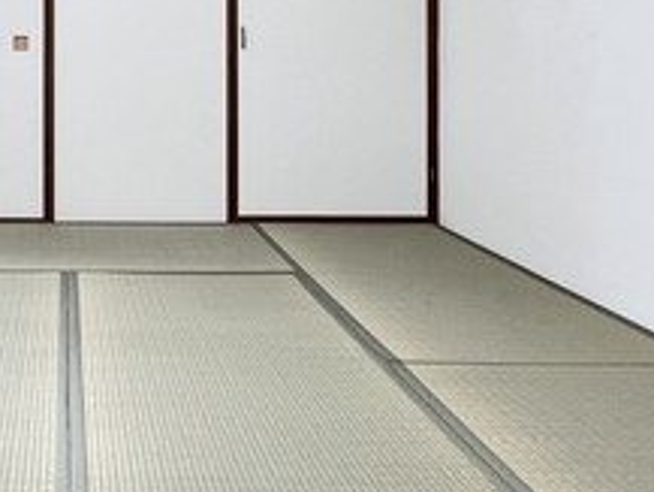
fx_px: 907
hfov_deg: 36.8
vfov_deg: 29.0
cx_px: 48
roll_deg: -0.2
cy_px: 39
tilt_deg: +0.3
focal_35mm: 48
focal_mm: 1.57
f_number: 1.8
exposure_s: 1/100
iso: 200
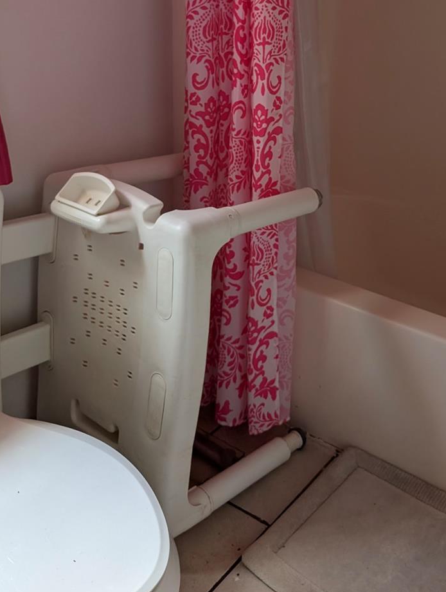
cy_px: 133
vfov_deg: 44.8
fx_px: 686
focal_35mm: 40
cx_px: 319
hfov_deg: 35.4
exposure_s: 1/519
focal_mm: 6.9
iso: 956
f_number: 1.68
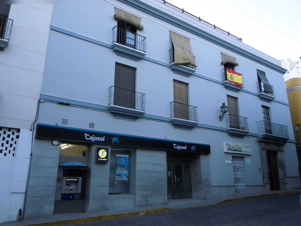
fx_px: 226
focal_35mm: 26
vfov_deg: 53.1
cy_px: 113
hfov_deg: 67.3
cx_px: 150
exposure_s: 1/60
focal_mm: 4.6
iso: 200
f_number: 3.2
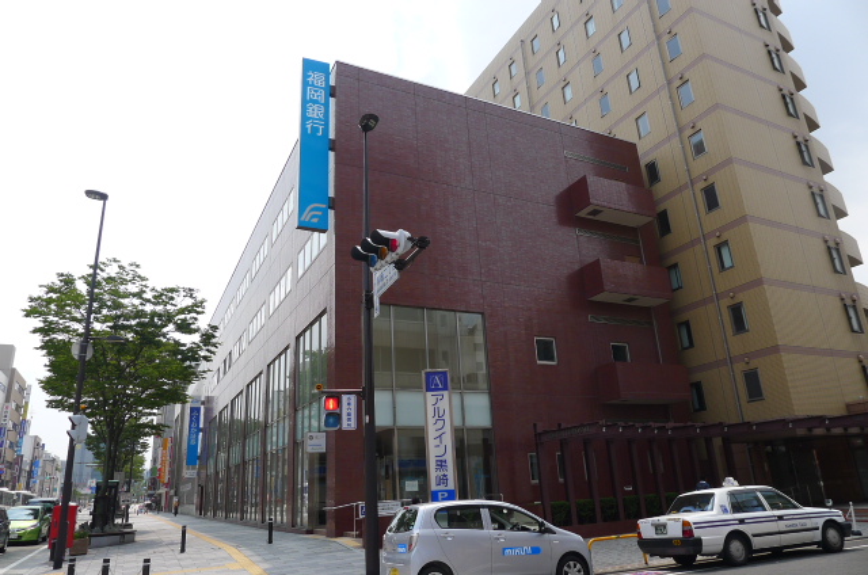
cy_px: 288
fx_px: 578
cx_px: 434
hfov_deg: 73.8
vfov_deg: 52.9
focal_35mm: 24
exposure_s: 1/500
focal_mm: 5.1
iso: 80
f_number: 4
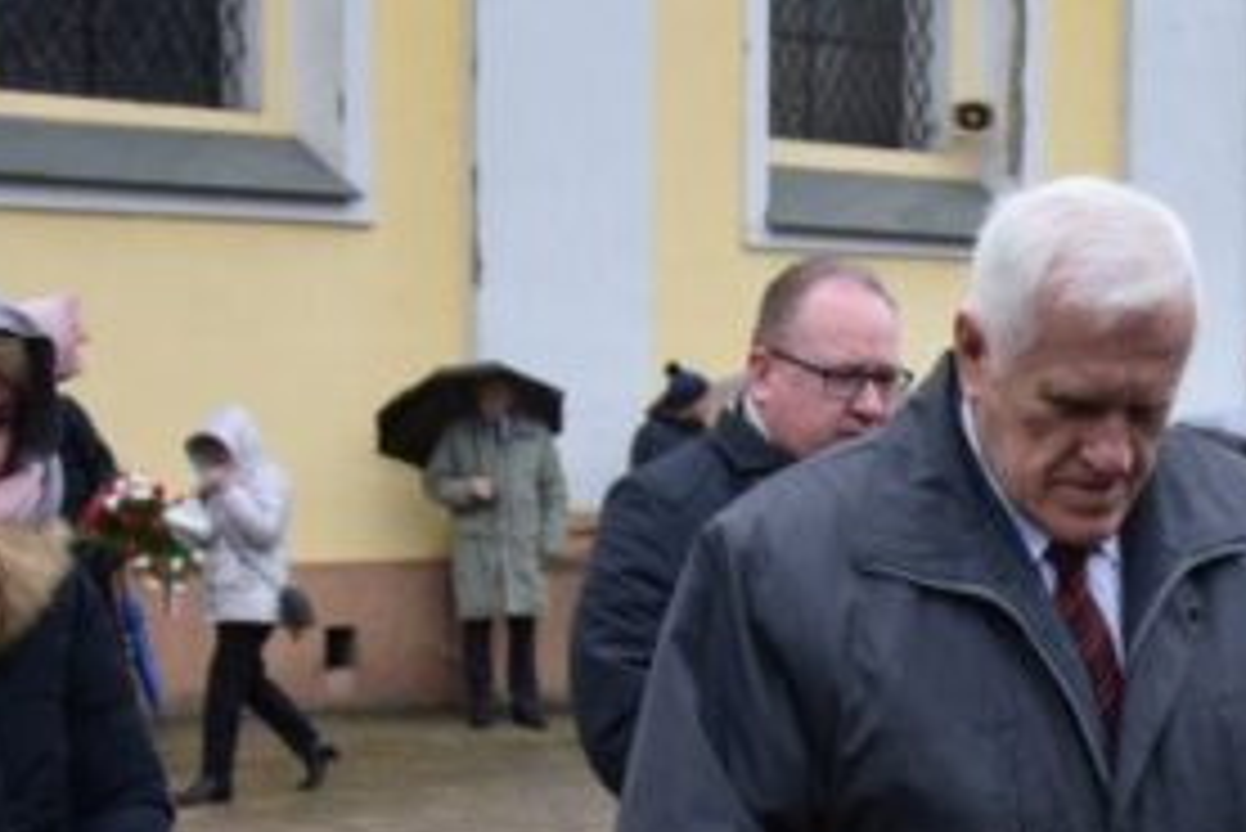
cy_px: 715
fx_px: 3026
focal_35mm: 87
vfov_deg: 15.5
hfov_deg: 22.7
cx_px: 1125
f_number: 3.8
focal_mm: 21
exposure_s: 1/800
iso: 800
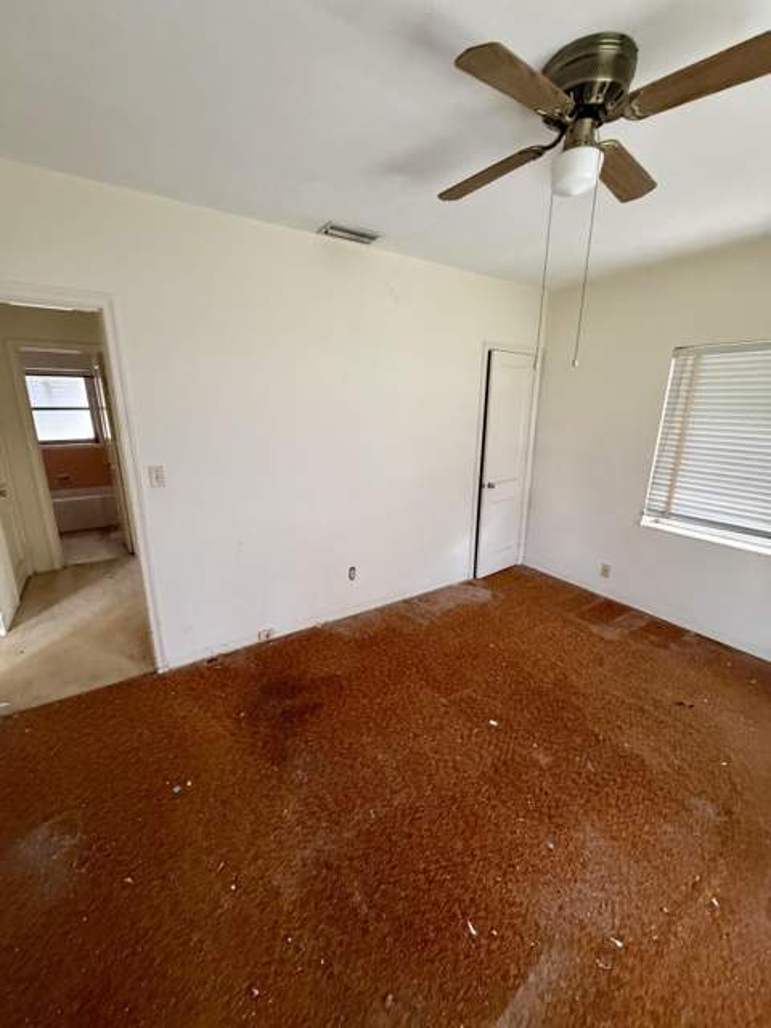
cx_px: 386
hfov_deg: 85.7
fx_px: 416
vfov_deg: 102.1
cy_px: 514
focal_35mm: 14
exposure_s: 1/60
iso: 640
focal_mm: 2.22
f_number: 2.2
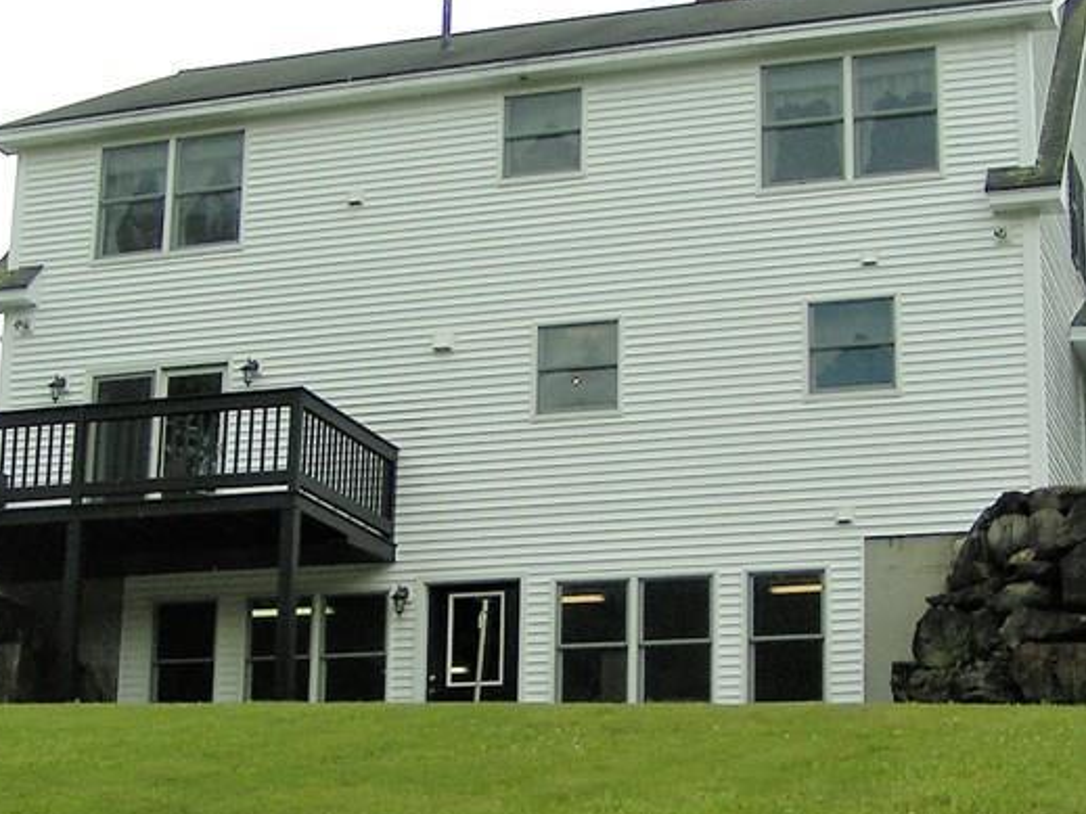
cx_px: 471
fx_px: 2352
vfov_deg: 19.6
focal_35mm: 75
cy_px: 494
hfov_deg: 26.0
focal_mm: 5.8
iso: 80
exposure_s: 1/800
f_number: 3.2
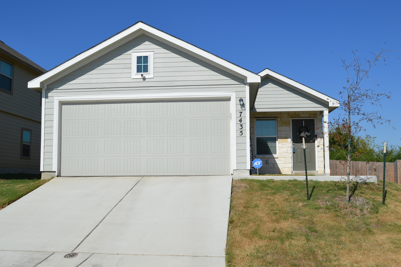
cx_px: 210
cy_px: 138
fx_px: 378
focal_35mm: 34
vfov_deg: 38.8
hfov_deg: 55.8
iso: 100
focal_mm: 20
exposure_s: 1/400
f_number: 10
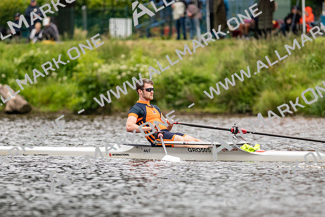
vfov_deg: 3.1
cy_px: 108
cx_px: 162
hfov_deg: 4.6
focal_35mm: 450
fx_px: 4061
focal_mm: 300
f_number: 4
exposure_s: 1/2000
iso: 400
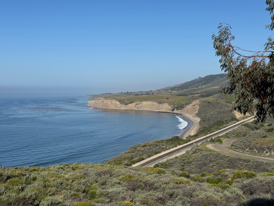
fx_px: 380
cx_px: 137
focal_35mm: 48
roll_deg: +0.4
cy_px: 103
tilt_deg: -2.5
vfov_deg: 30.3
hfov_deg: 39.7
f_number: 1.78
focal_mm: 6.76
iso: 64
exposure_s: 1/9009
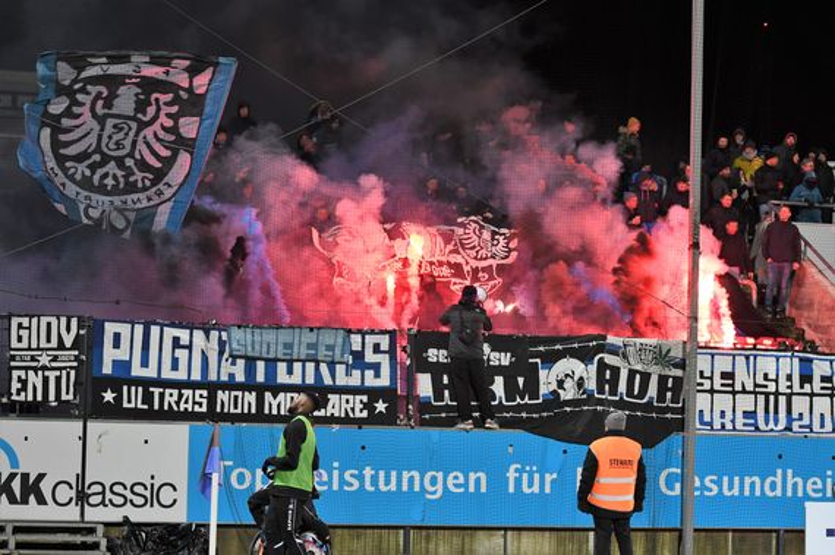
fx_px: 2433
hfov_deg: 19.5
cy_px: 278
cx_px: 418
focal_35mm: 105
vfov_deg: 13.0
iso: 800
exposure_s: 1/250
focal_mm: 70
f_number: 2.8
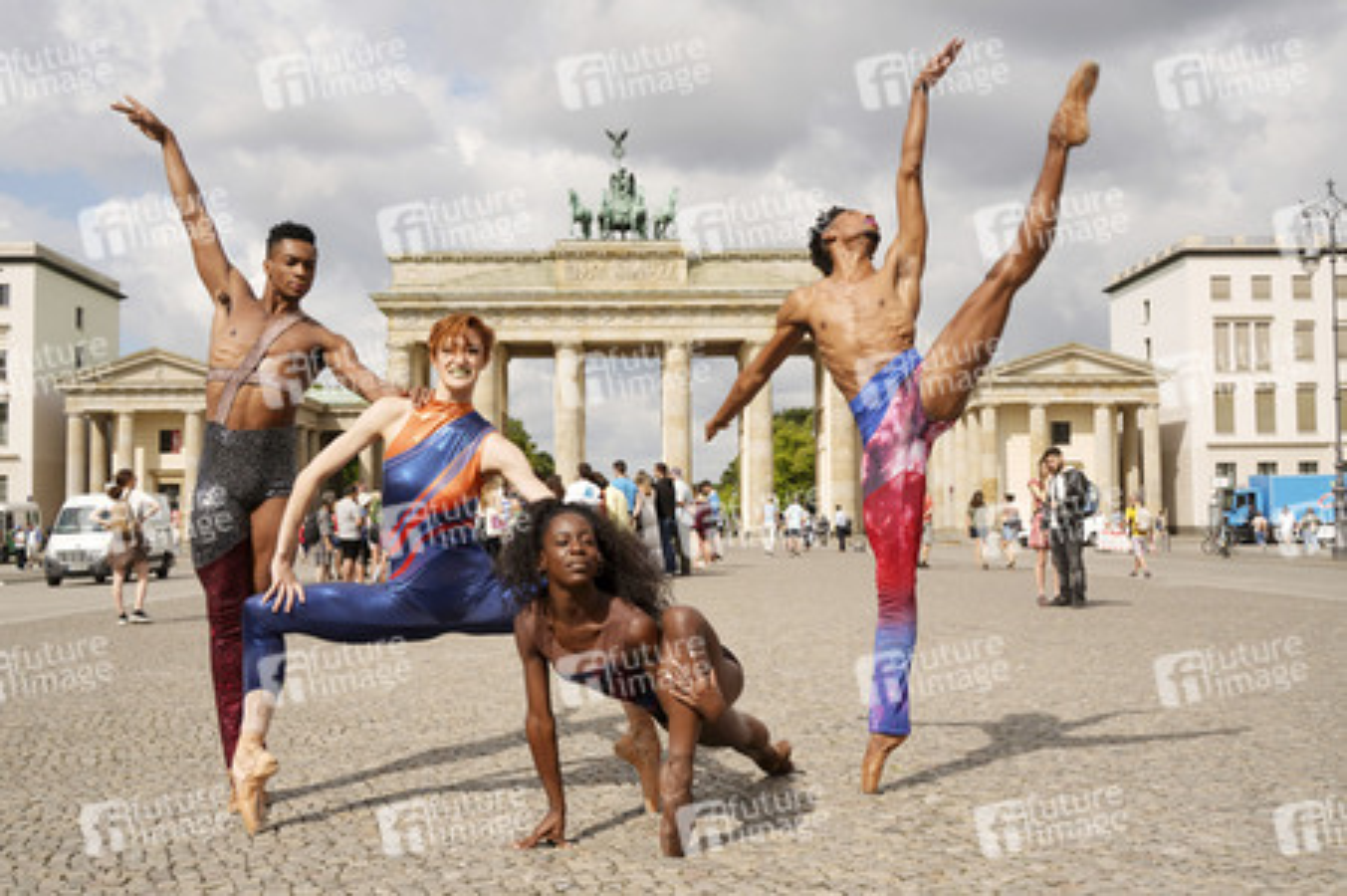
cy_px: 448
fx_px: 1383
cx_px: 674
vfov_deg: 35.9
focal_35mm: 37
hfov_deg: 51.9
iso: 50
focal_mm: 37
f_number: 8
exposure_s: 1/250
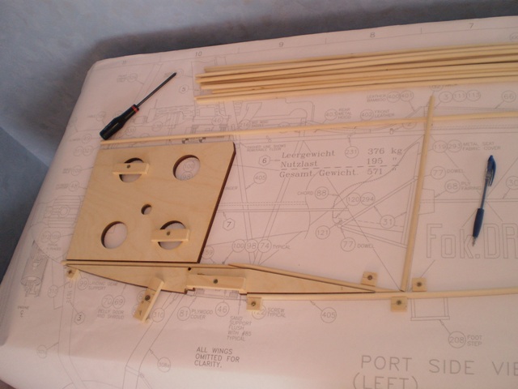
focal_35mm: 36
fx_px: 539
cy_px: 194
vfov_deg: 39.7
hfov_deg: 51.4
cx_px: 259
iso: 125
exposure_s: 1/30
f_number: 3.1
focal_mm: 6.3
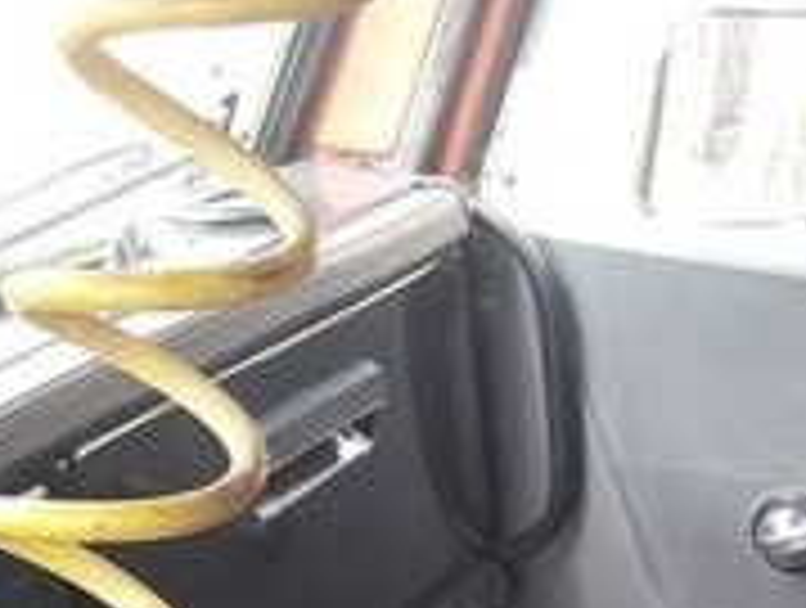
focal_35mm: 103
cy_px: 885
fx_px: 2403
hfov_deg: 18.9
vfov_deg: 13.6
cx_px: 599
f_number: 1.9
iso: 64
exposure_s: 1/100
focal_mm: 3.7
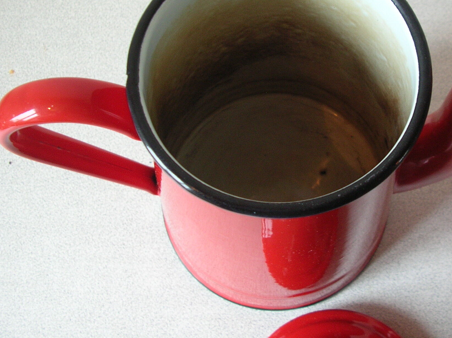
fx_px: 639
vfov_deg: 29.4
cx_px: 306
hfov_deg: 38.4
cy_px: 115
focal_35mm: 49
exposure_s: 1/5.6
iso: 85
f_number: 2.8
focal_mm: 5.8
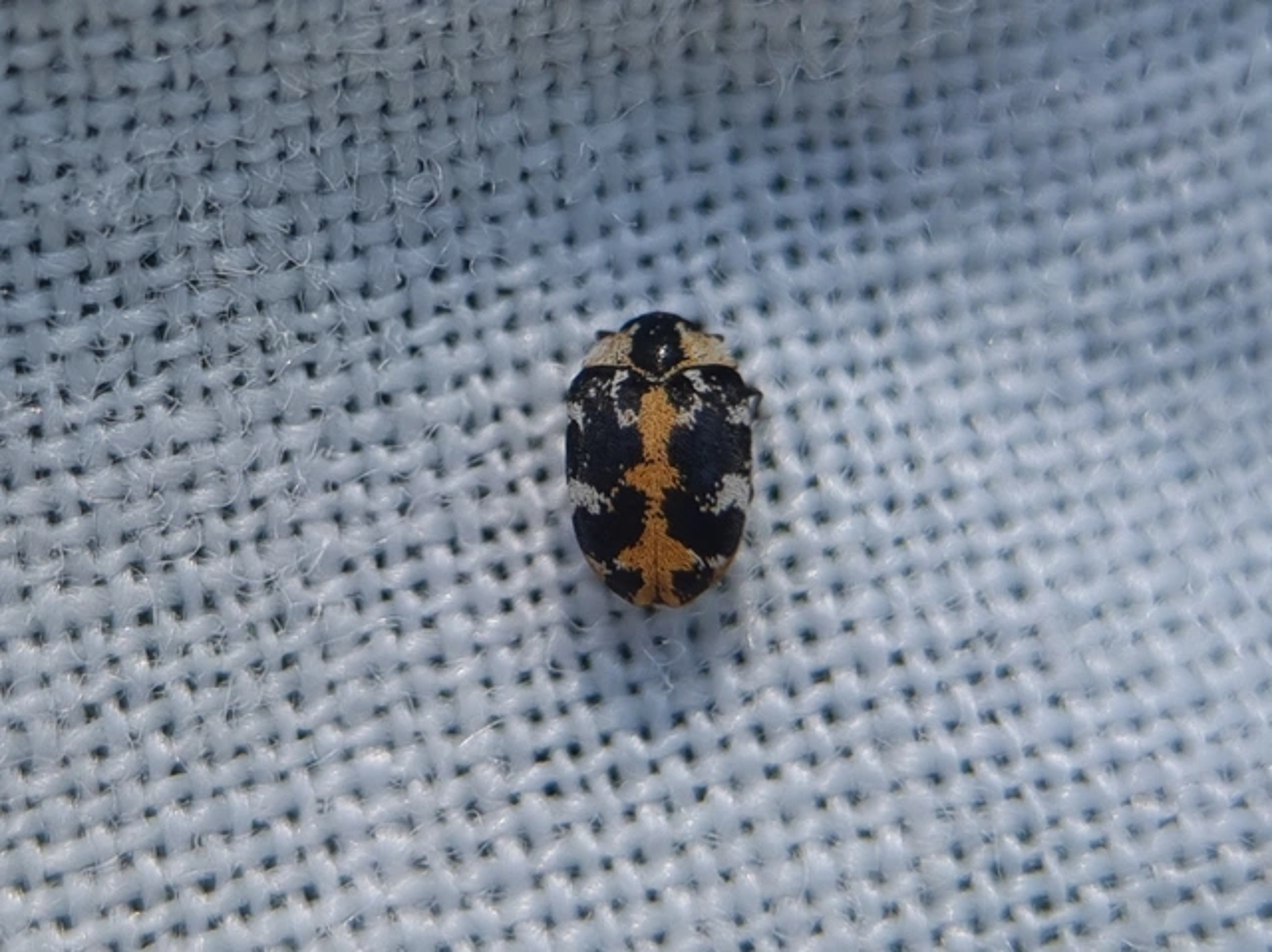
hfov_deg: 67.3
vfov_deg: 53.0
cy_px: 476
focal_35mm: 26
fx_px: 955
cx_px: 636
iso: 50
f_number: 1.8
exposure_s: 1/385
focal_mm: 5.4
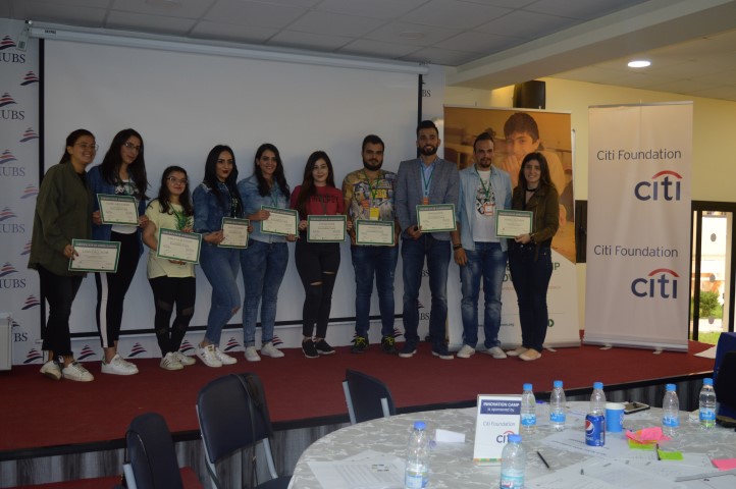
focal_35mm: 36
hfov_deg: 53.2
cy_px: 244
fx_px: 735
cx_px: 368
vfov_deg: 36.8
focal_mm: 24
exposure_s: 1/60
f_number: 4
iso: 560
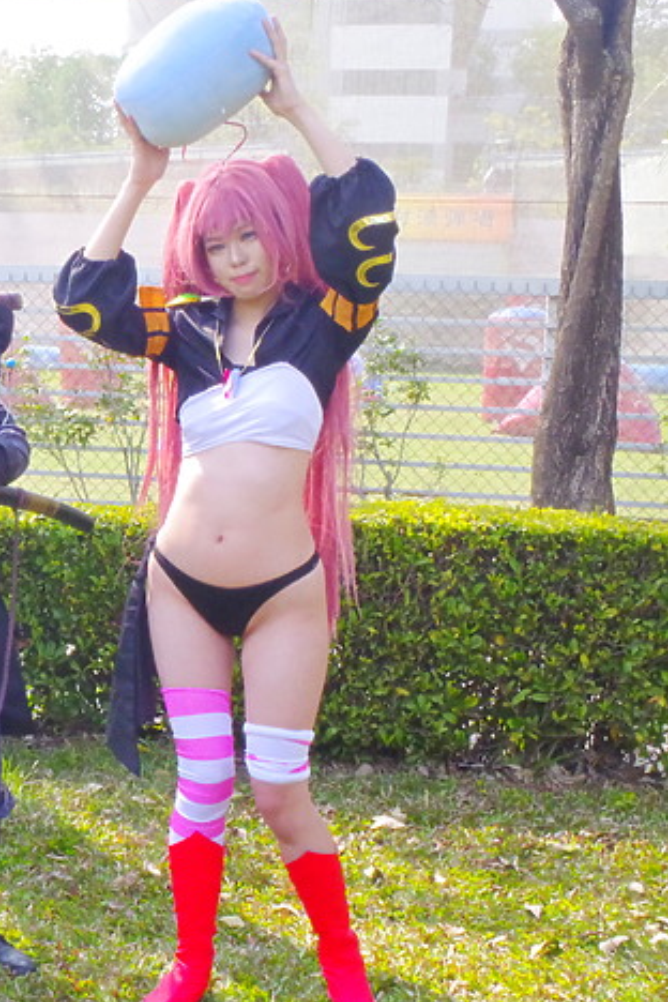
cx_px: -105
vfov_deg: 33.4
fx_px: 1670
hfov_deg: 21.2
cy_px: 510
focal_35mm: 60
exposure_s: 1/100
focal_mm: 24
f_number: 4.5
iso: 2000
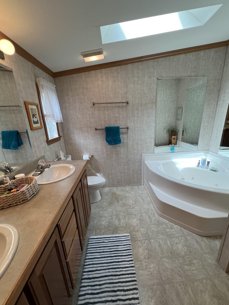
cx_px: 121
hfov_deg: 85.6
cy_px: 161
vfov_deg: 102.0
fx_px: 123
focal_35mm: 14
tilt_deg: -17.6
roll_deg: +2.6
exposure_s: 1/120
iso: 64
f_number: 1.8
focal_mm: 1.57
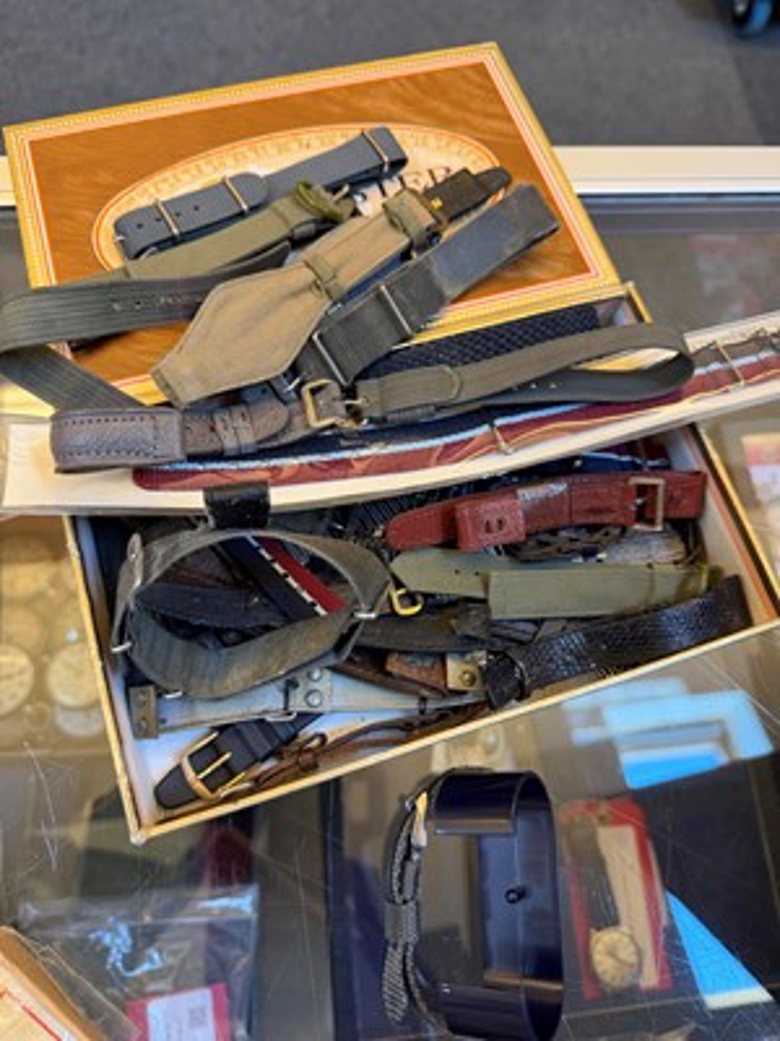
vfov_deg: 71.6
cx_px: 390
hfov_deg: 56.8
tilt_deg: -71.2
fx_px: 721
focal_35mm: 24
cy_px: 520
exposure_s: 1/50
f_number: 1.78
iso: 160
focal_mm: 6.76
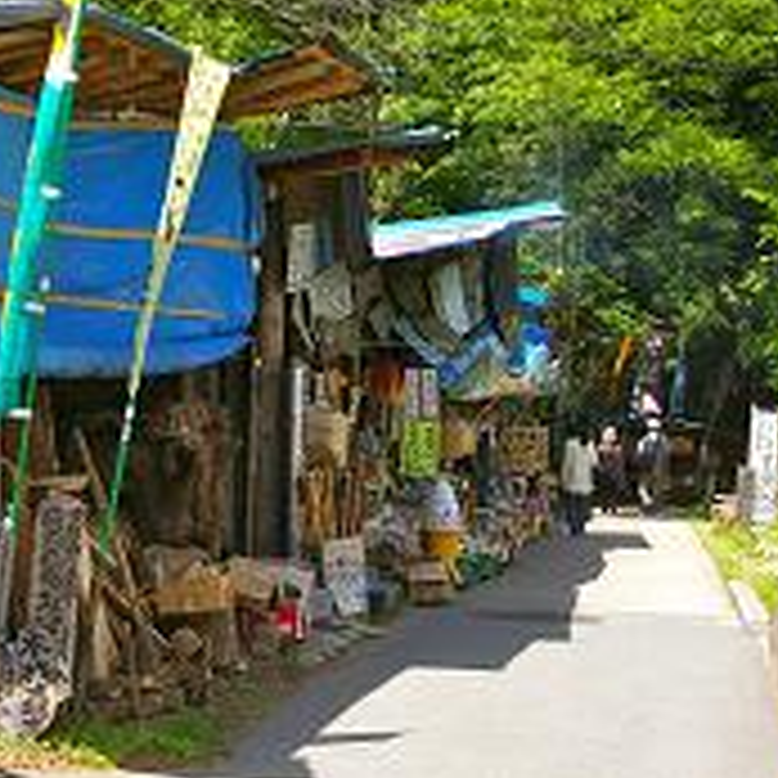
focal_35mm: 75
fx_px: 1907
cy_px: 202
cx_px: 207
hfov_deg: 22.9
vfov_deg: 22.9
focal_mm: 26
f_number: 8
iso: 200
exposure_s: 1/180
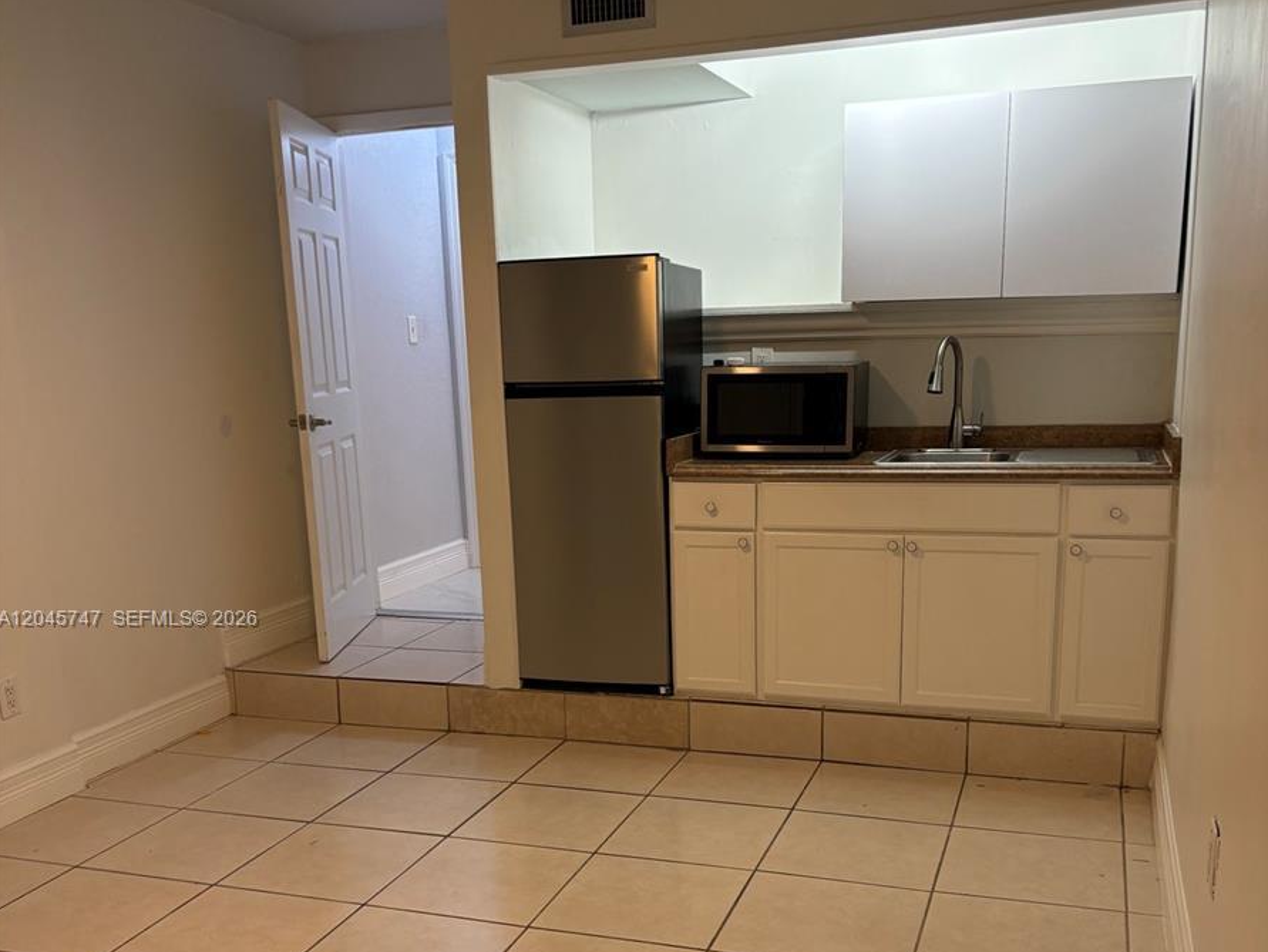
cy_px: 620
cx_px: 635
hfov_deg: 52.6
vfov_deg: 40.3
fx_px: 1283
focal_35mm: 35
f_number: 1.6
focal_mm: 5.96
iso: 100
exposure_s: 1/60
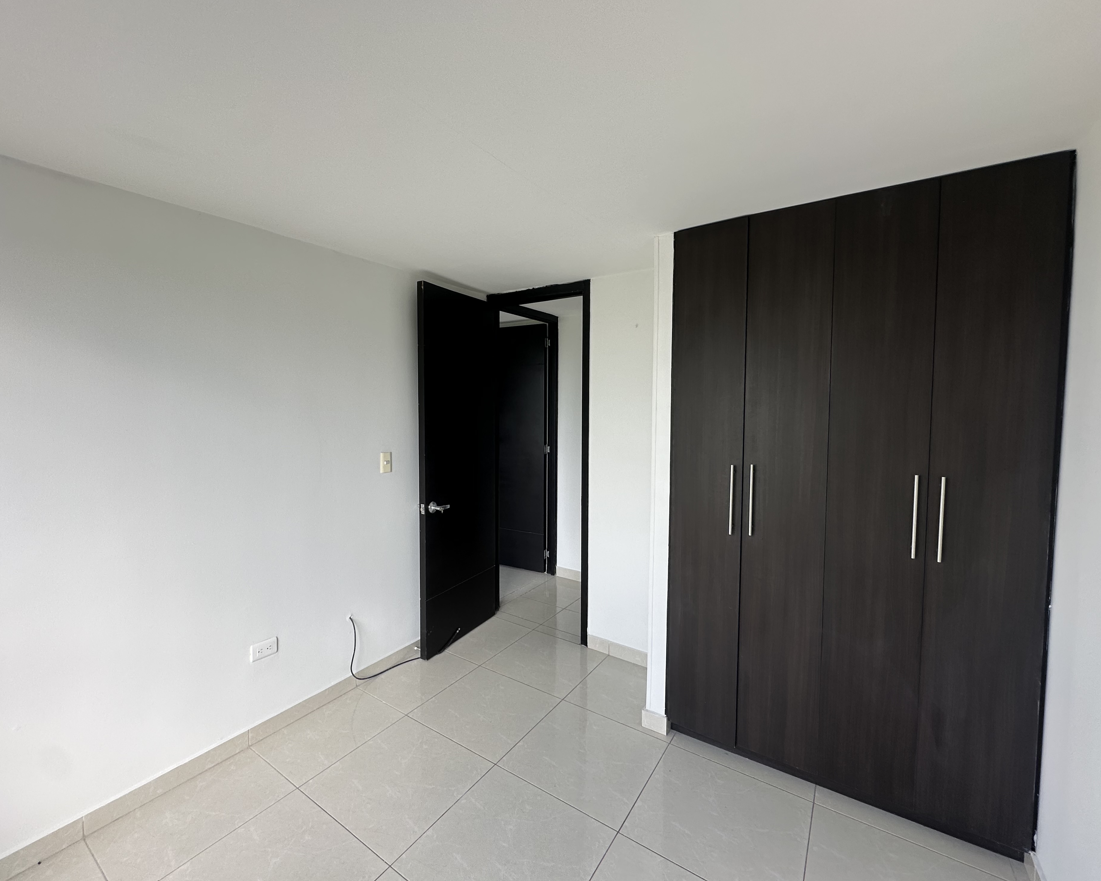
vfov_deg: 84.0
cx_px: 521
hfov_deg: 96.7
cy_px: 428
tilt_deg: -3.5
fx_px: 489
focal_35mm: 15
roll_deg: -1.4
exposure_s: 1/159
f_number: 2.2
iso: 40
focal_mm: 2.22
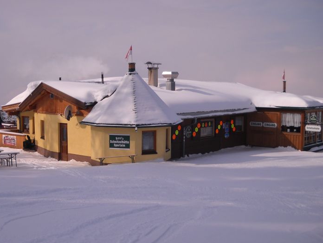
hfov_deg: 35.9
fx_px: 495
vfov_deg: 27.5
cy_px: 135
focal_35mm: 53
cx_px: 116
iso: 64
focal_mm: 6.72
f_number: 5.5
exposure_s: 1/770
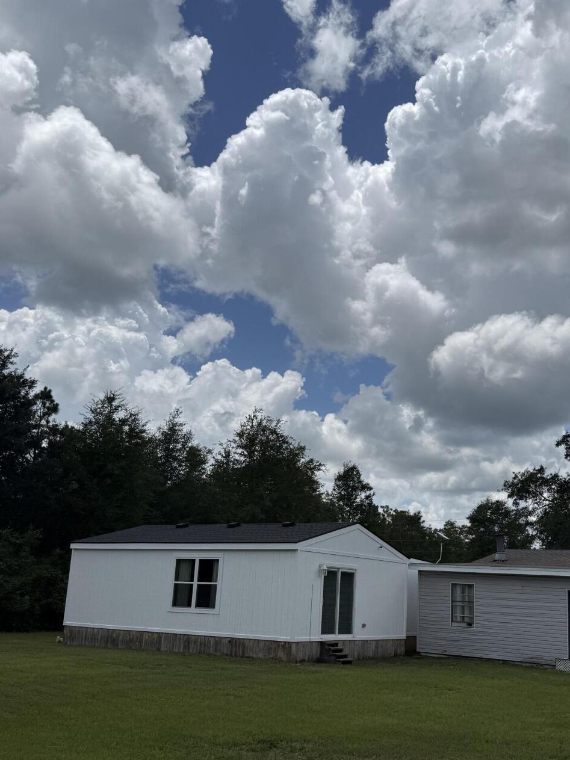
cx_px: 356
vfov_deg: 48.9
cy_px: 424
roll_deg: -4.4
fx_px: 834
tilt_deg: +12.0
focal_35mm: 38
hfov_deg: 37.5
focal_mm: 6.76
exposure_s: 1/11905
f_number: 1.78
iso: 80
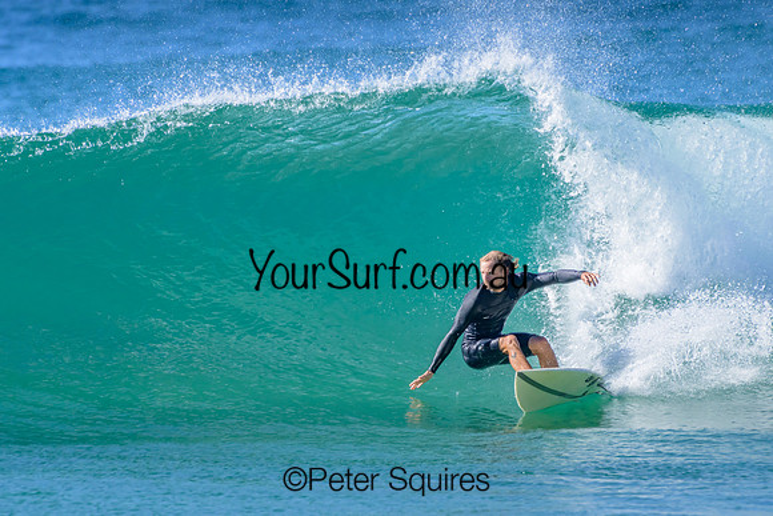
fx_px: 21476
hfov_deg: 2.1
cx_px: 386
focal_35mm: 1000
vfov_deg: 1.4
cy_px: 258
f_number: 11
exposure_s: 1/2000
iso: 1800
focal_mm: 1000
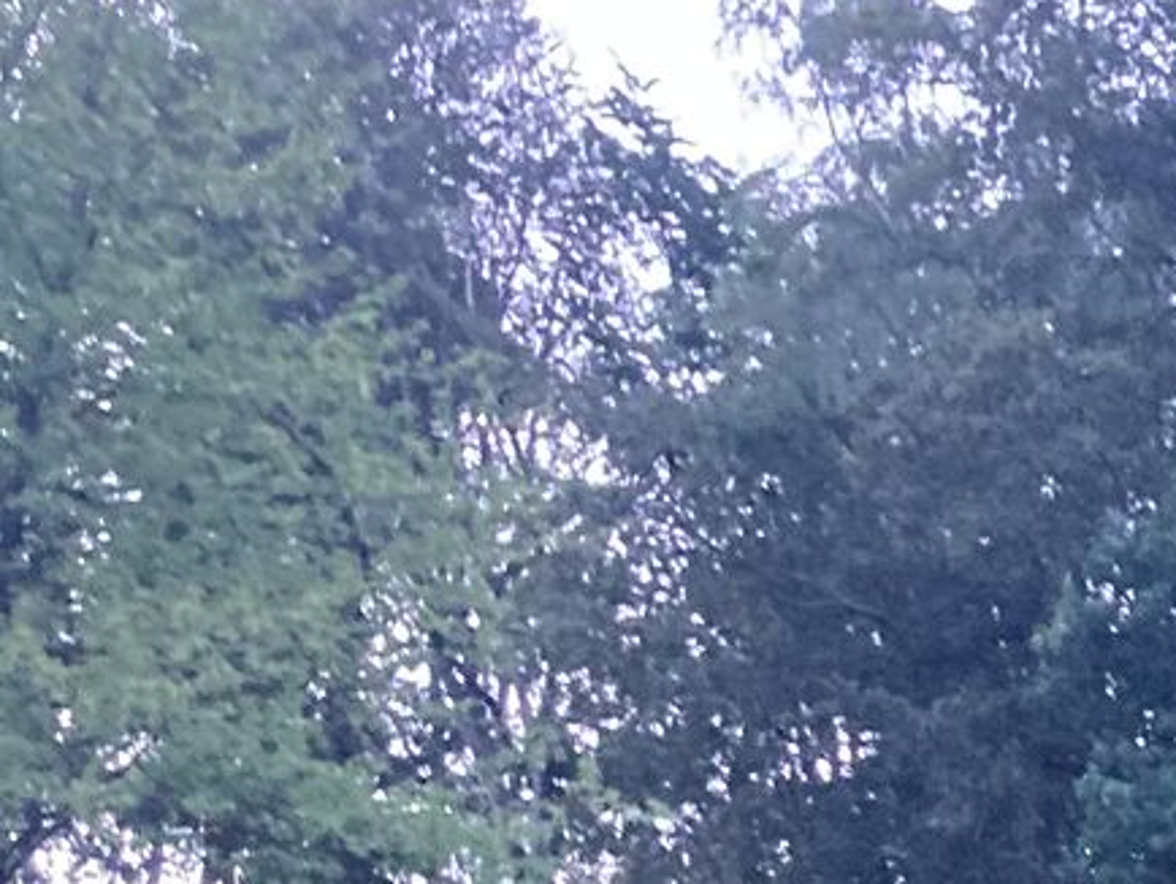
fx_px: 4385
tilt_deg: +8.3
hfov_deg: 13.0
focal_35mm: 129
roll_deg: +2.4
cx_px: 2450
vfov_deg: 10.7
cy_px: 1660
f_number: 1.8
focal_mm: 3.99
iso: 400
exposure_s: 1/30
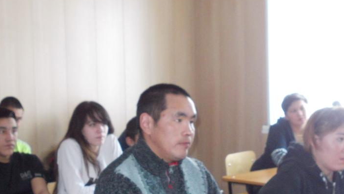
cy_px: 150
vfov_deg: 17.6
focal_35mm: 68
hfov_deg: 31.0
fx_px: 620
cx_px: 161
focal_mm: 6.1
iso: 320
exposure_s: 1/30
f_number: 3.3
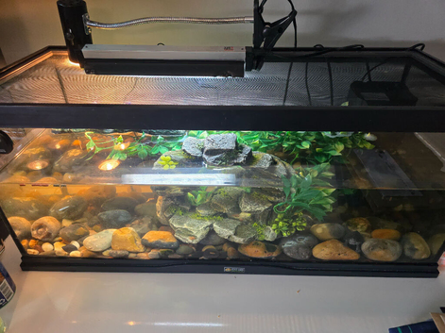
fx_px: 296
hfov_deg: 73.9
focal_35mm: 23
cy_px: 166
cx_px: 222
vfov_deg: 58.9
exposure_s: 1/100
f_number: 1.7
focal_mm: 6.3
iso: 500
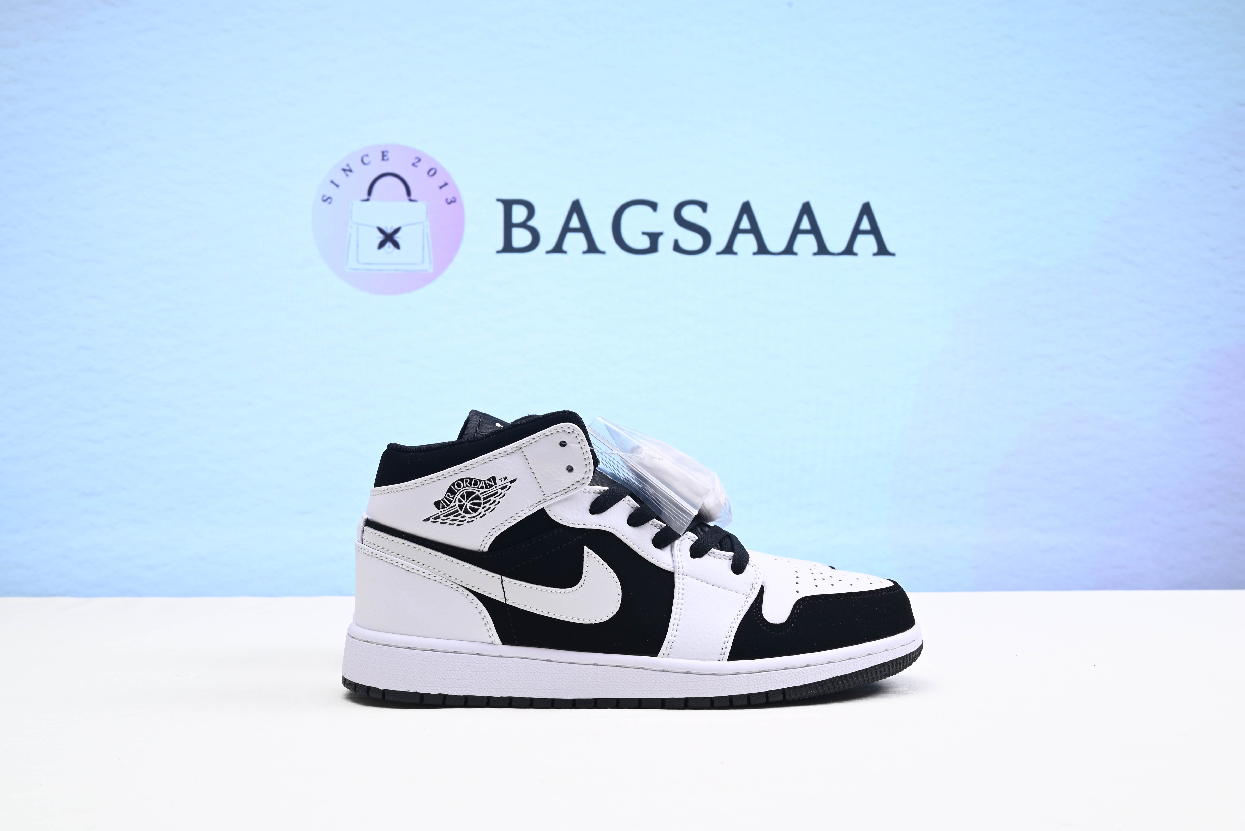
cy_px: 416
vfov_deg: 33.4
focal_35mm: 40
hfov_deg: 48.4
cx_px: 622
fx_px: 1384
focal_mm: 40
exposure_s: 1/2
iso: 100
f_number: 16
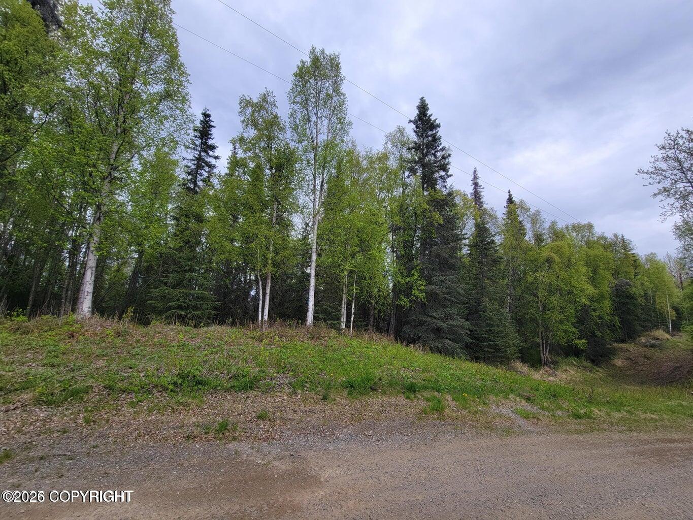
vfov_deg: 89.9
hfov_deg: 106.2
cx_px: 346
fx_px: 260
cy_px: 260
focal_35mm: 13
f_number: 2.2
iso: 50
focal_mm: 2.2
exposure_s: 1/1252
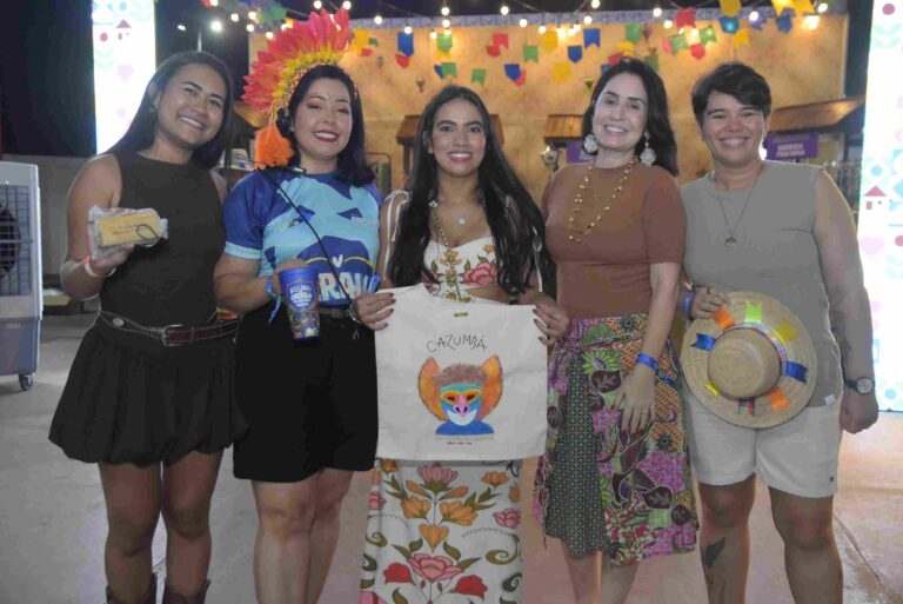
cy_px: 302
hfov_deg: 57.2
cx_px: 452
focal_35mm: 33
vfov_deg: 40.0
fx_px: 828
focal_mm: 22
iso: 1600
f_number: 2.8
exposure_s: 1/160
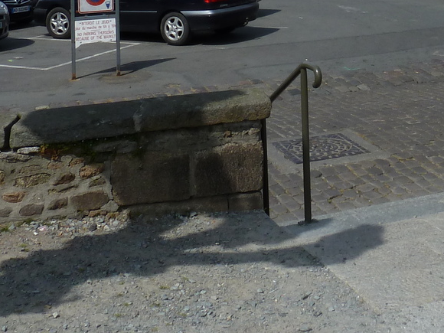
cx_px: 350
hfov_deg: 27.6
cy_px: -125
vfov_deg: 19.3
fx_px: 885
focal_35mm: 69
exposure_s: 1/500
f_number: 5.6
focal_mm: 4.1
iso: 80
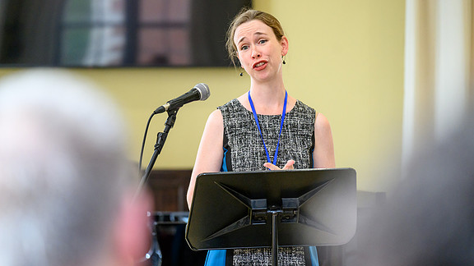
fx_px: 2036
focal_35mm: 162
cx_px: 238
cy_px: 119
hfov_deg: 13.3
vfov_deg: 7.5
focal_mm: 150
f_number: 2.8
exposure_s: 1/400
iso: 3200
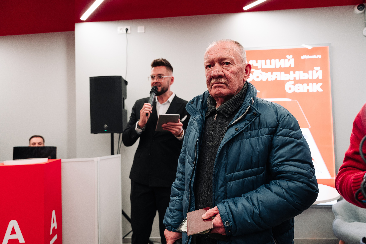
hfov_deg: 69.1
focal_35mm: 26
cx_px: 183
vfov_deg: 49.3
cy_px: 122
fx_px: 266
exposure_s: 1/125
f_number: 3.5
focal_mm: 25.7
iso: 640
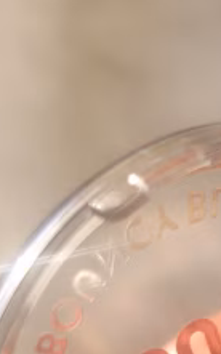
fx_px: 887
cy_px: 421
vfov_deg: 21.1
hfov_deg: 12.7
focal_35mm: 92
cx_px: 415
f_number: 1.8
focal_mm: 5.56
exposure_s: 1/571
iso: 100
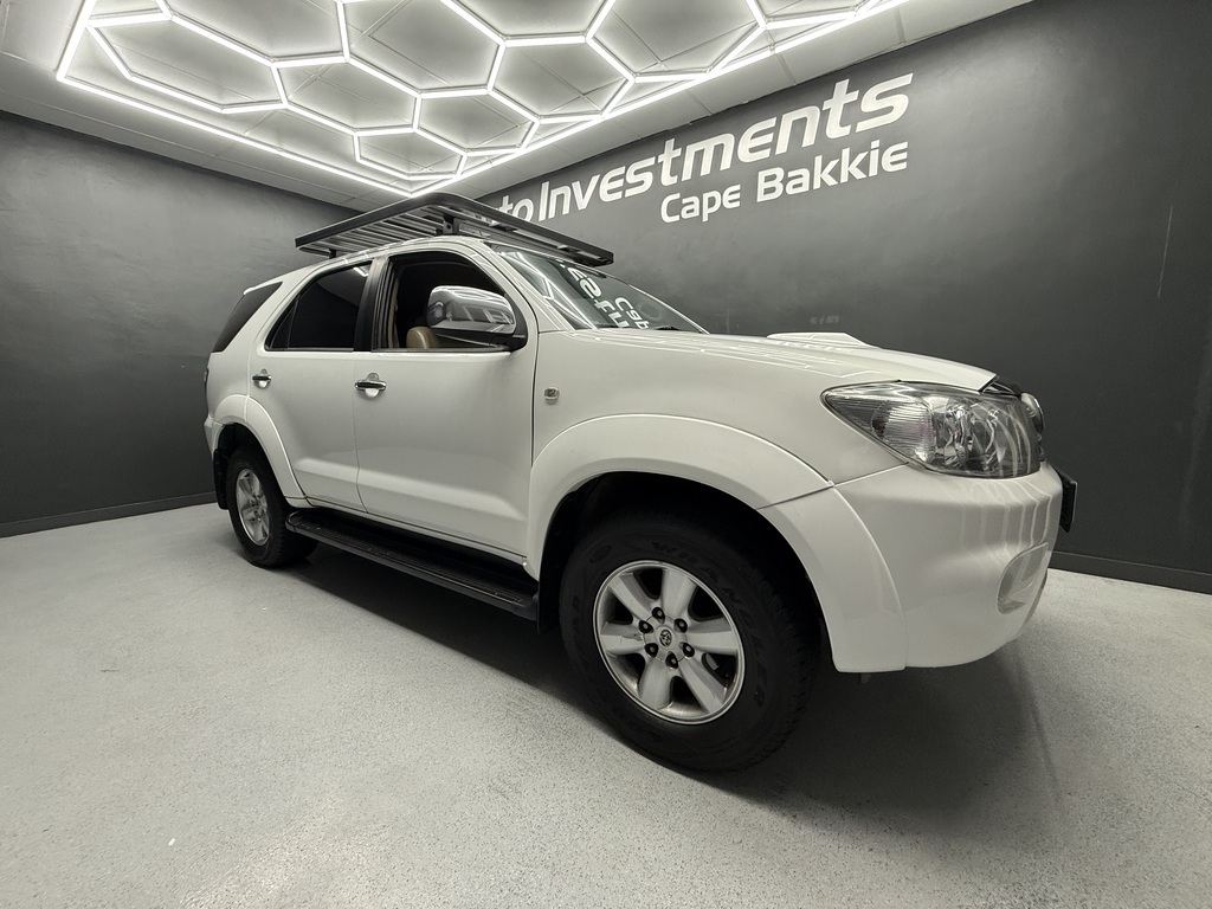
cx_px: 606
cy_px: 454
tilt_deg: -7.9
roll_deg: +1.4
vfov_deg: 85.7
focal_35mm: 14
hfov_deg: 102.1
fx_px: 490
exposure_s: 1/99
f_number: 2.2
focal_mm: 2.22
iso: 160
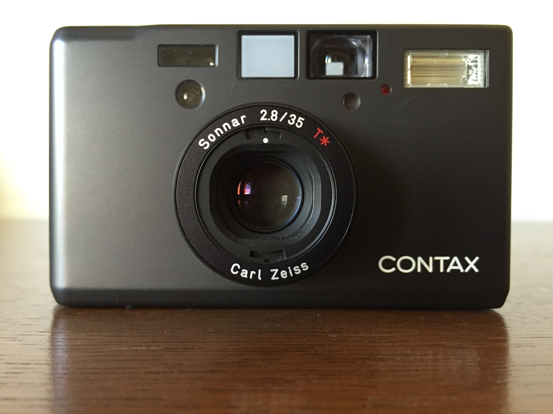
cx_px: 276
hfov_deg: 61.7
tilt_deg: -0.5
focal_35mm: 29
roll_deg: -0.4
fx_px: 463
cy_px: 207
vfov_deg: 48.2
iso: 200
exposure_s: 1/30
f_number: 2.2
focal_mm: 4.15
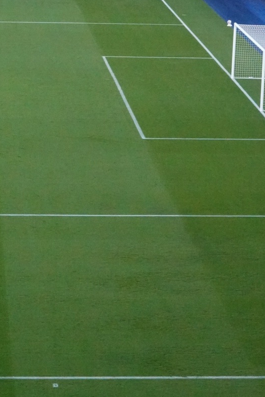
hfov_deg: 8.9
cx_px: 77
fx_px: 1697
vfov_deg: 13.2
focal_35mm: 154
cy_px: 50
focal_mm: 27.44
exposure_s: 1/3200
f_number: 5
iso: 4000
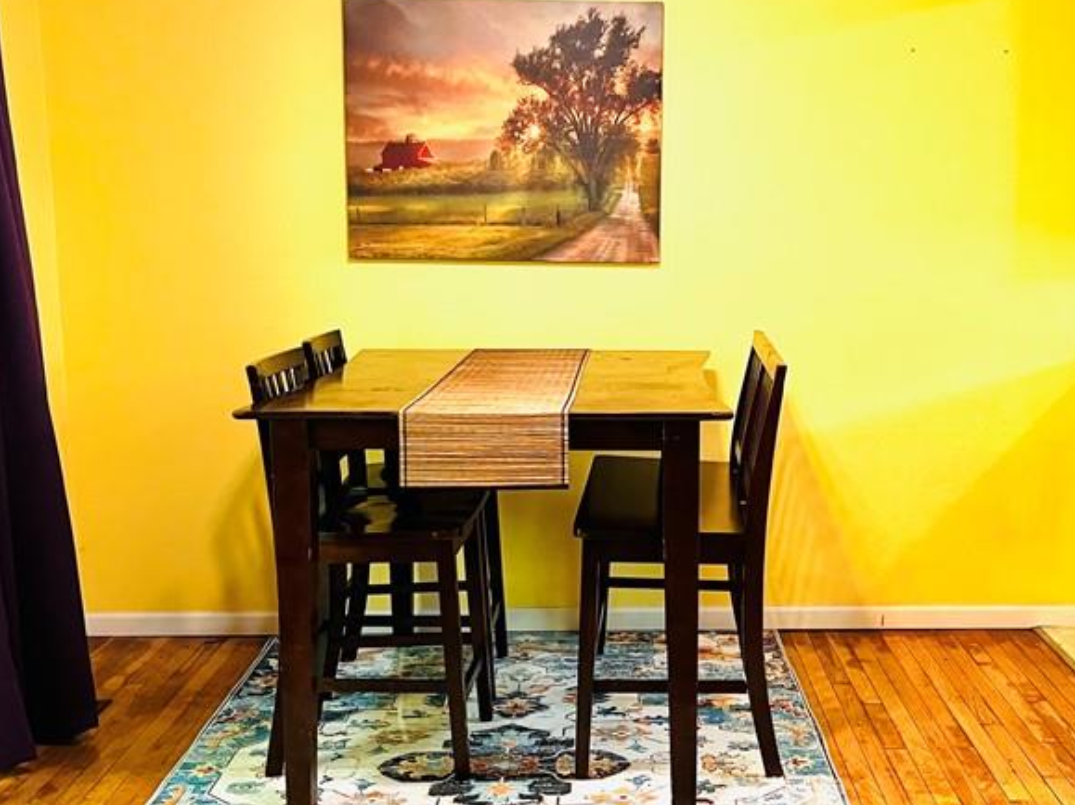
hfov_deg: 41.0
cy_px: 451
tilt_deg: -9.7
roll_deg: -0.1
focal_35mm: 46
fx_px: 1428
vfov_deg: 31.5
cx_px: 665
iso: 200
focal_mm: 5.1
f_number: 1.6
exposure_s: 1/60
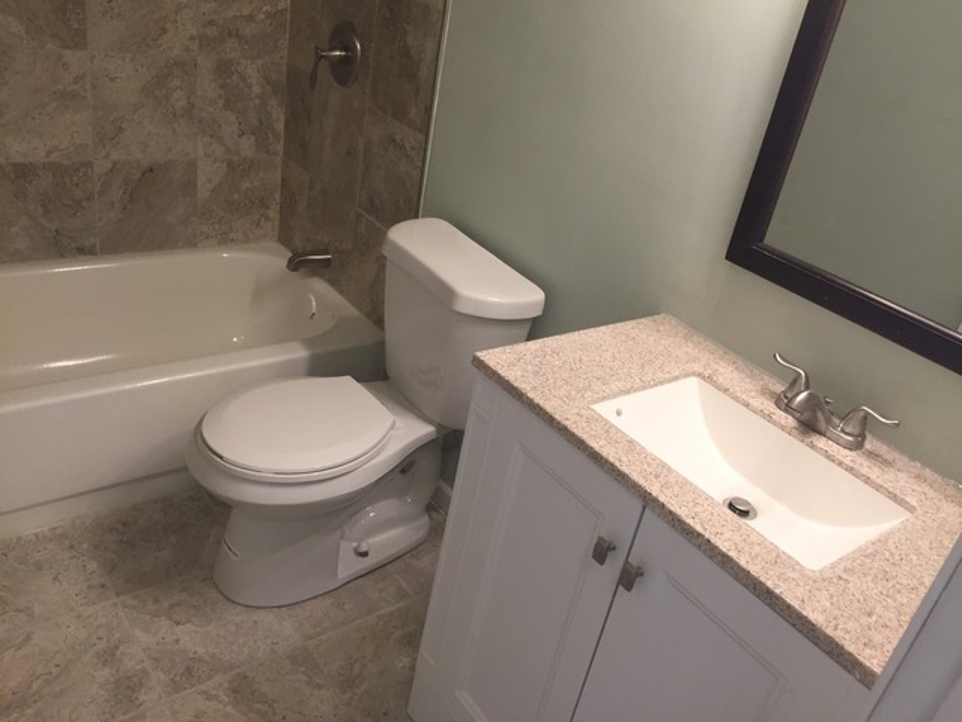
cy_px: 361
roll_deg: -11.5
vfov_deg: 48.2
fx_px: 806
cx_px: 481
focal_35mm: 29
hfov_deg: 61.7
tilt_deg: -27.6
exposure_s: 1/30
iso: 50
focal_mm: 4.15
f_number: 2.2
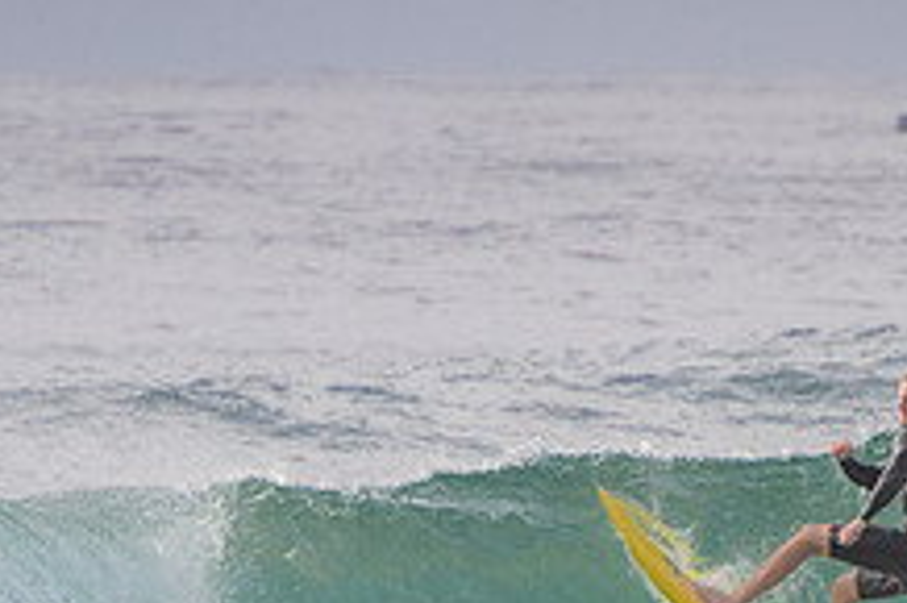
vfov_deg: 0.9
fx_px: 36906
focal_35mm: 1466
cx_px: 688
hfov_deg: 1.4
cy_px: 777
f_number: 5.6
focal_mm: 400
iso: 320
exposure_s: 1/2000
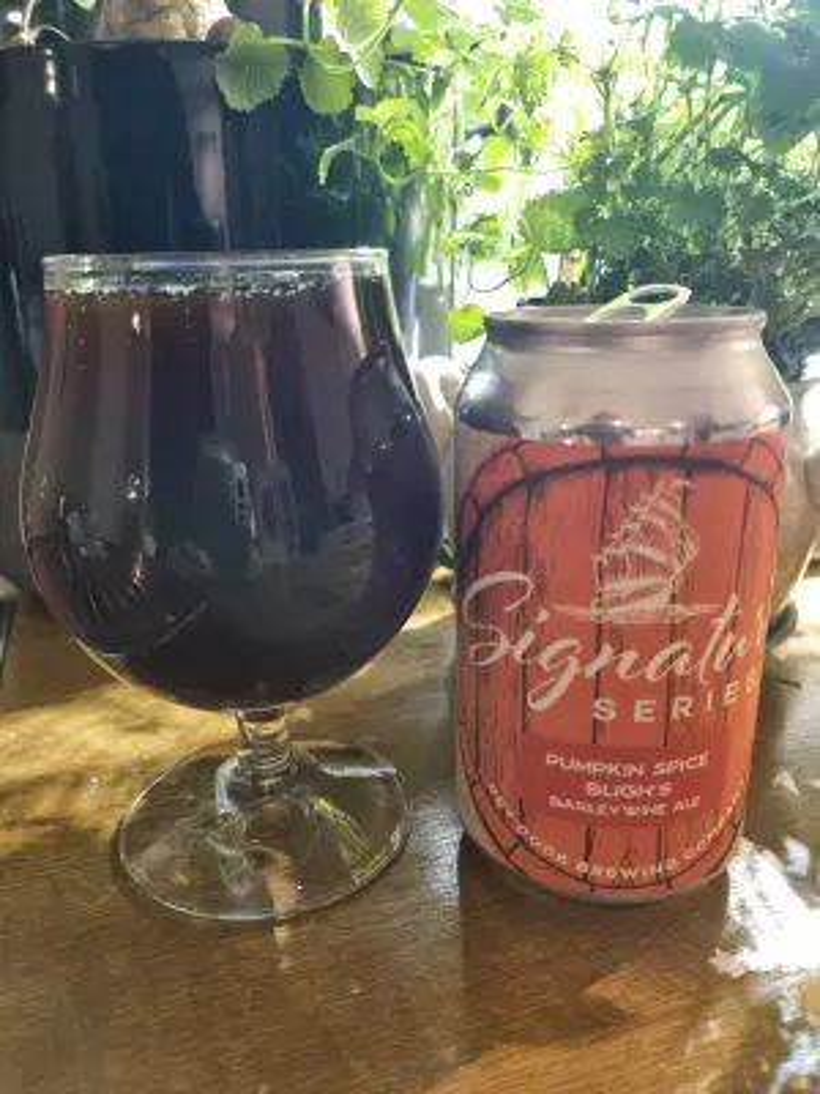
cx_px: 410
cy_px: 547
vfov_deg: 67.3
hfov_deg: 53.1
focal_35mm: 26
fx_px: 821
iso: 640
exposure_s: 1/33
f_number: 1.8
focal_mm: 5.4
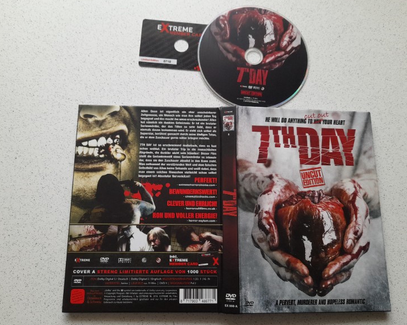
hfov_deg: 64.1
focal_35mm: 27
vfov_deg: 53.2
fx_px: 325
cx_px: 201
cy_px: 165
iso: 160
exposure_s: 1/50
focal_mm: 4.6
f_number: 2
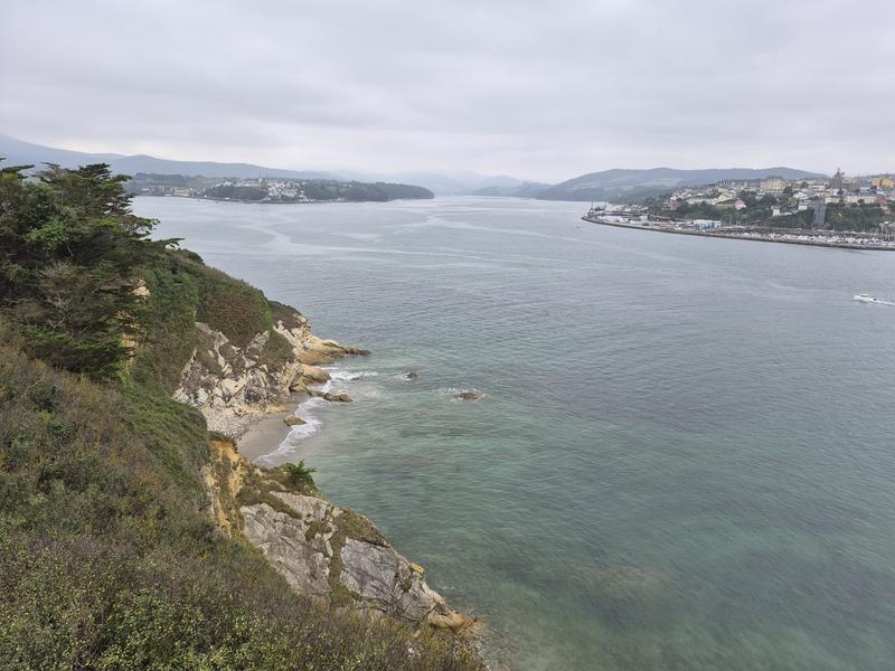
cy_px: 336
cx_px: 448
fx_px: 595
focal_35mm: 23
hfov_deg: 73.9
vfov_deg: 58.9
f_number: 1.8
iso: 80
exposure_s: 1/2176
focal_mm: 5.4
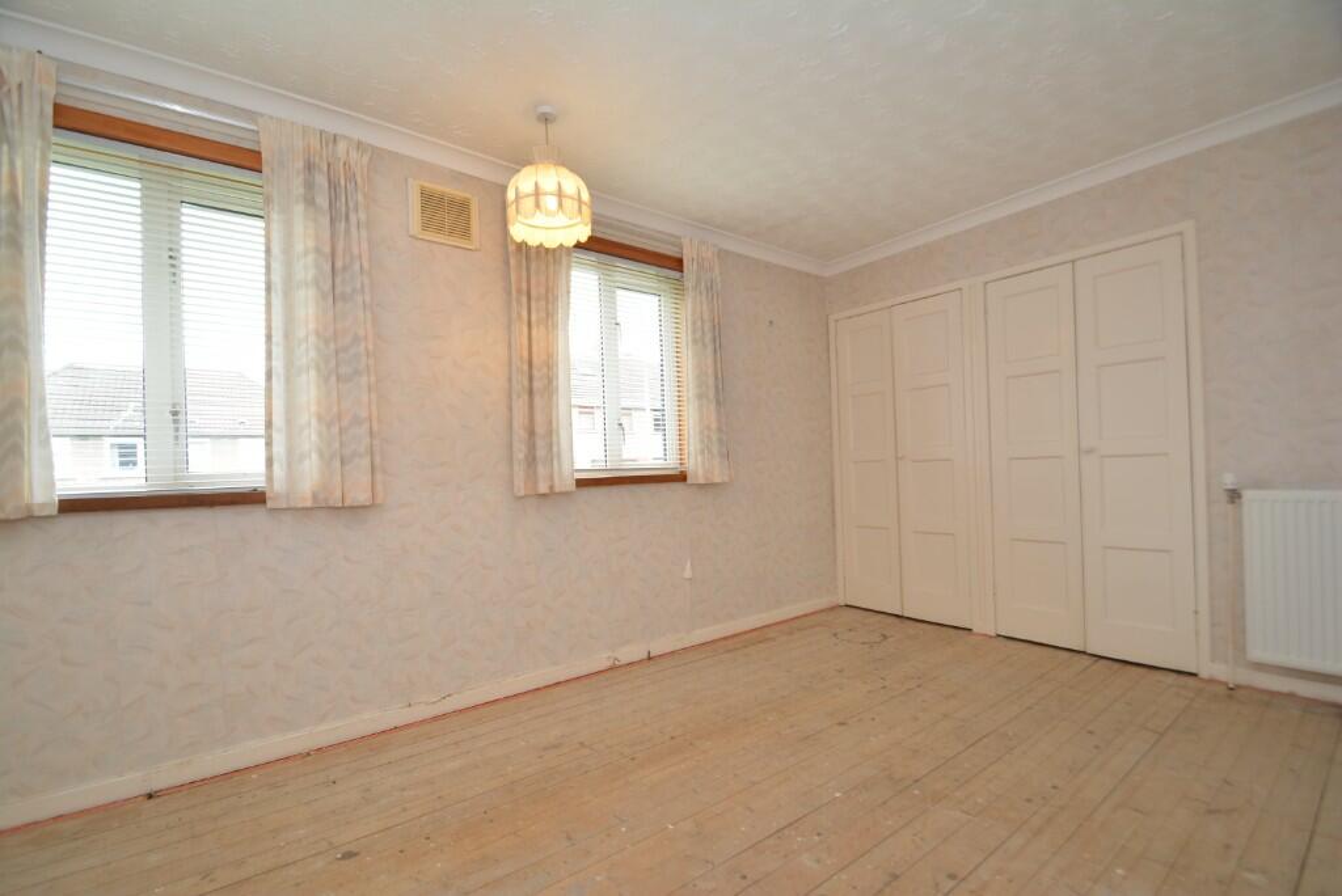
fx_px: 559
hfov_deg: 100.4
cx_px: 671
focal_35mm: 15
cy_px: 448
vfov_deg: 77.4
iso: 100
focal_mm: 10
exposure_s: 1/13
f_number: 5
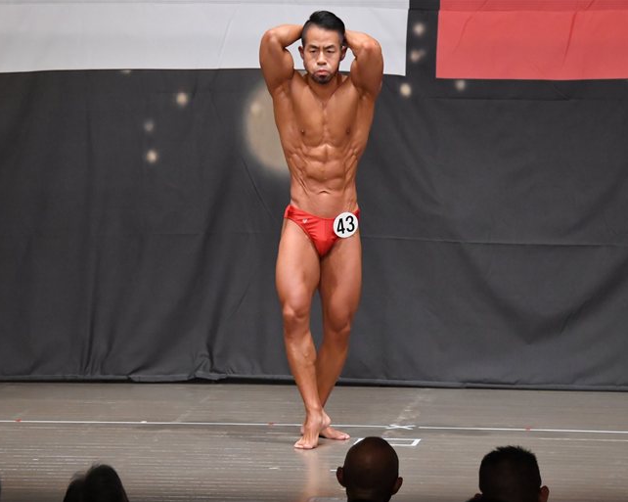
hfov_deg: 7.6
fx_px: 4737
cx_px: 260
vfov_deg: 6.1
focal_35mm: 255
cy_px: 251
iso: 6400
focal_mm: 150
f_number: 5.6
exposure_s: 1/400
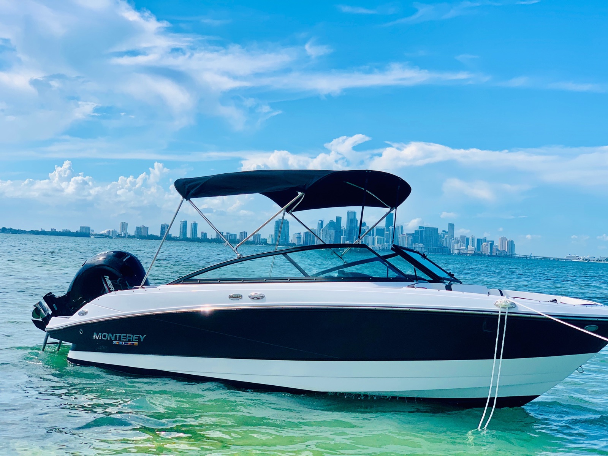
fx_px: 913
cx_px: 304
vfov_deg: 28.0
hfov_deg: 36.8
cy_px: 228
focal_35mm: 52
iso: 16
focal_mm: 6
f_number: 2.4
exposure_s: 1/1712
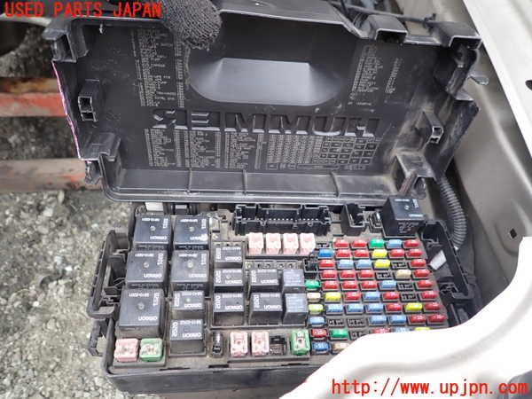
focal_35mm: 25
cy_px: 200
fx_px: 384
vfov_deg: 54.9
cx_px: 266
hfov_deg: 69.4
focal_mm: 4.5
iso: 125
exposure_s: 1/60
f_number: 2
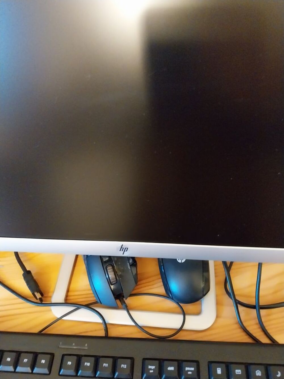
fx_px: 284
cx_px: 142
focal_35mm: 26
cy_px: 190
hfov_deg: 53.1
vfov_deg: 67.3
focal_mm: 4
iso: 1600
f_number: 1.8
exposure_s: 1/15
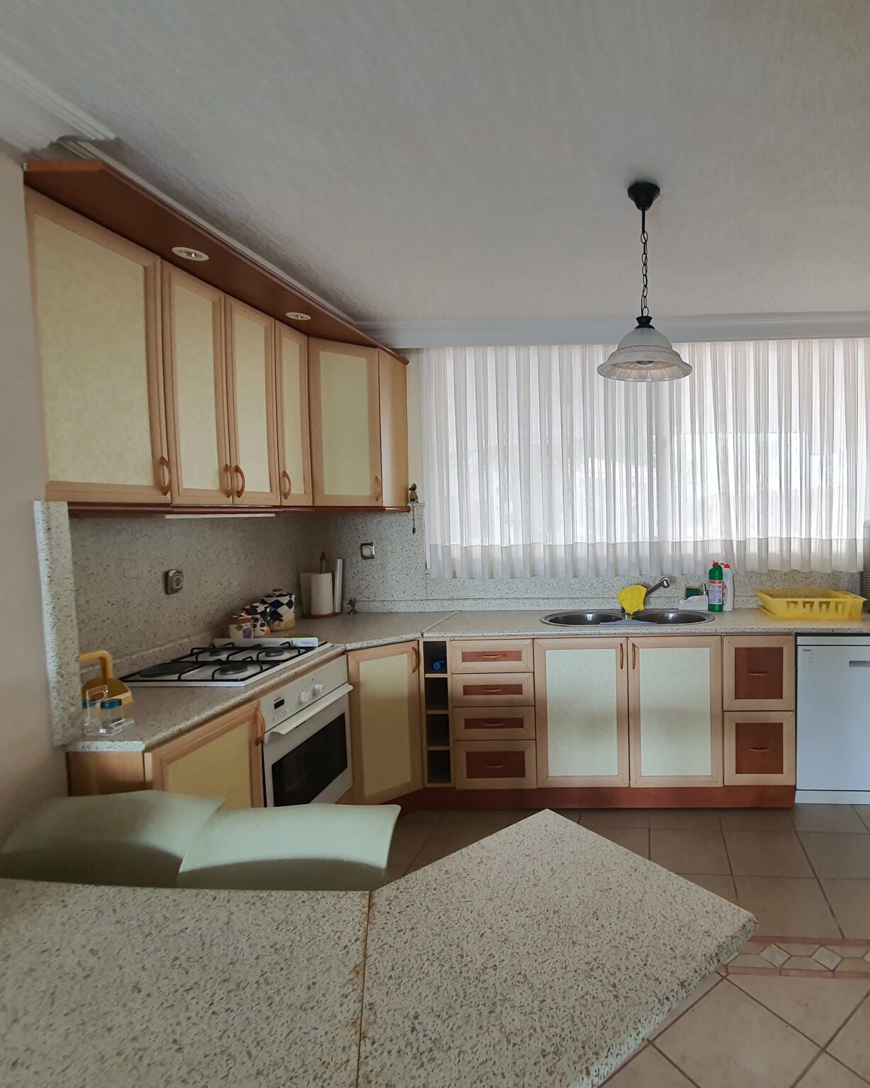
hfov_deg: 73.4
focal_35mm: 17
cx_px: 614
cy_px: 544
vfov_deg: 89.6
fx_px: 547
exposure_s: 1/50
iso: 100
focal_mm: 1.8
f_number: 2.2
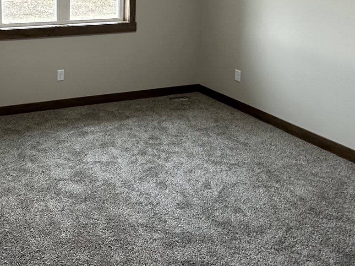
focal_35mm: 37
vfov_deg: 35.2
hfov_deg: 46.1
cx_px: 47
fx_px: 379
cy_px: 3
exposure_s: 1/60
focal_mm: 2.22
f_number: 2.2
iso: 160
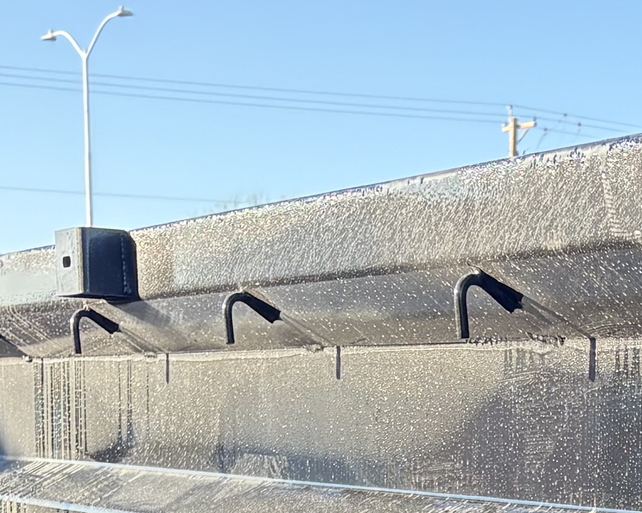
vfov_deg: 10.5
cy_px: 1071
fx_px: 2545
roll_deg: -0.3
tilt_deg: -12.7
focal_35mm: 134
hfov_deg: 13.8
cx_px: 843
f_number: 1.6
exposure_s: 1/359
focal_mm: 5.96
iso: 64
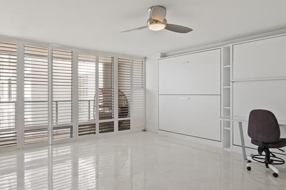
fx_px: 198
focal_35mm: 25
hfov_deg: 71.4
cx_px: 129
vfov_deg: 51.1
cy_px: 102
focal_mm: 15
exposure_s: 1/25
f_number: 8
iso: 200
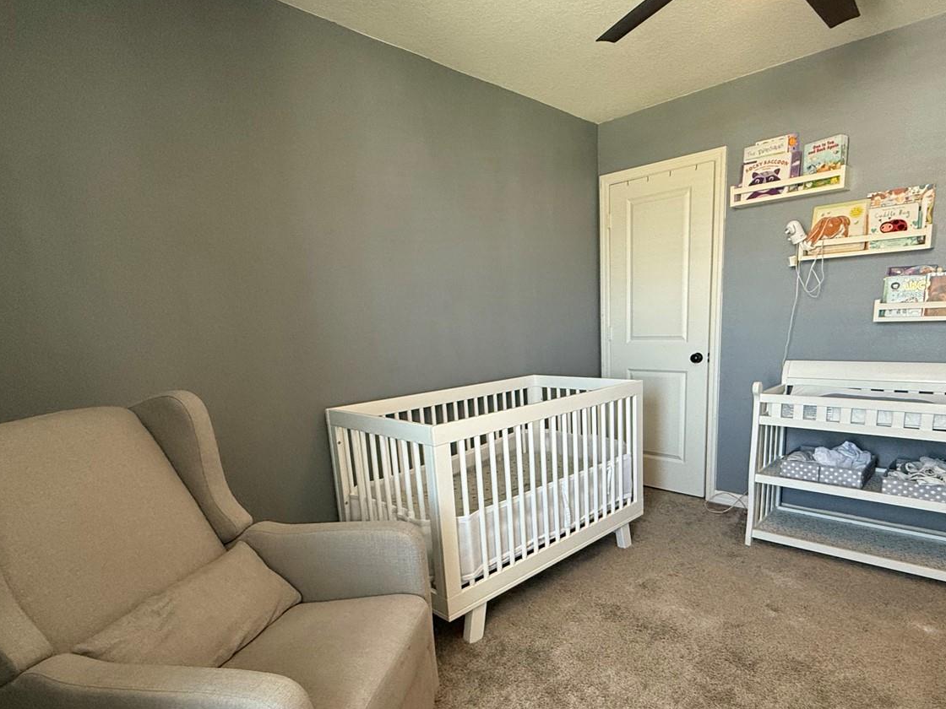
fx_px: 547
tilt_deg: -11.9
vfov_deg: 65.2
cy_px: 434
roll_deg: +2.1
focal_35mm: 20
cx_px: 519
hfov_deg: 81.5
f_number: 2.2
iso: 500
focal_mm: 2.22
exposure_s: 1/60
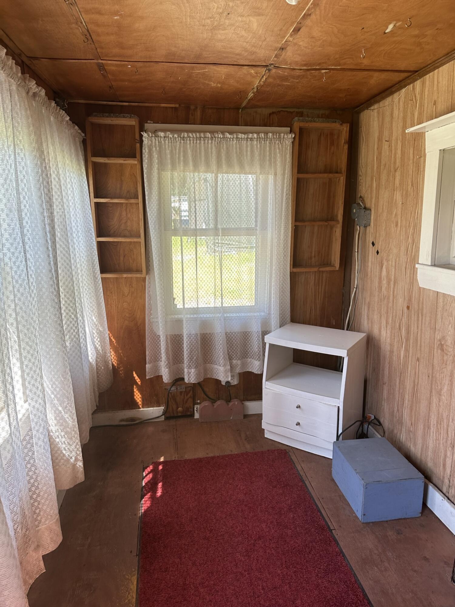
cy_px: 304
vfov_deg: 71.6
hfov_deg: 56.8
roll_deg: +1.2
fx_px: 421
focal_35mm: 24
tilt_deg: -12.1
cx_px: 228
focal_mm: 6.86
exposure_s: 1/121
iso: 80
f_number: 1.78
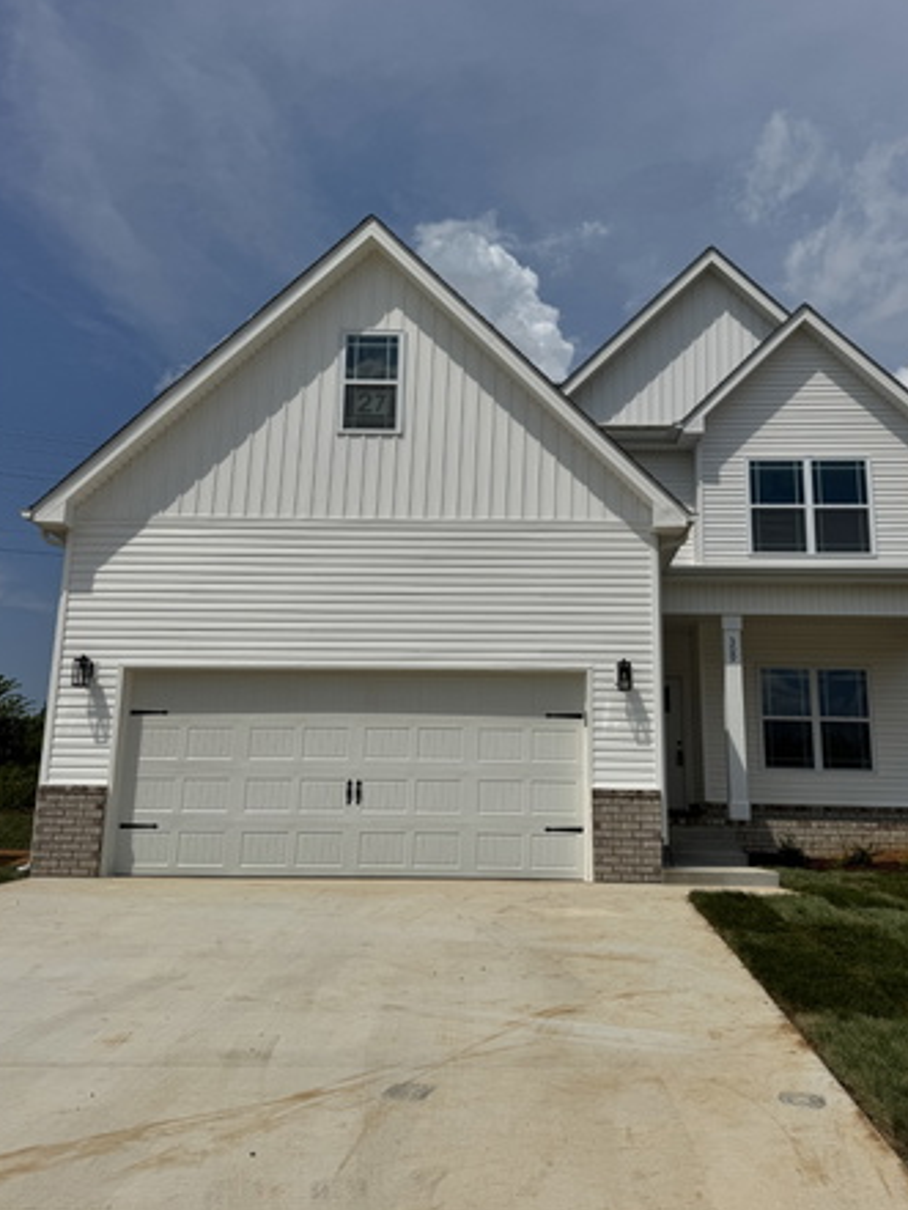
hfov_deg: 48.2
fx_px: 1014
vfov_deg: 61.6
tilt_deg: +13.5
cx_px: 507
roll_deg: -0.9
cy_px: 591
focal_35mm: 29
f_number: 1.78
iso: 64
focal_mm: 6.76
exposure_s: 1/15152
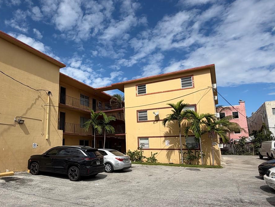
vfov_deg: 54.8
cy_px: 113
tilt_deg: +9.8
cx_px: 95
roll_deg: +0.2
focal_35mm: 25
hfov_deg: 67.8
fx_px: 199
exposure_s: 1/1339
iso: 20
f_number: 2.2
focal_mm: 2.22
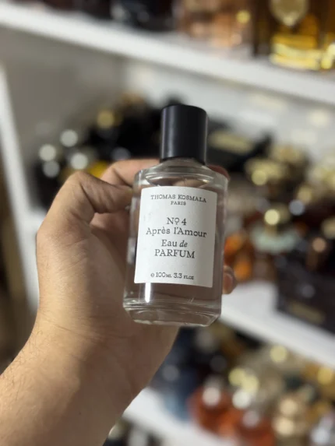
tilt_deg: -34.1
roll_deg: +1.3
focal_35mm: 48
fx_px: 619
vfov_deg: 39.6
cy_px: 223
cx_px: 168
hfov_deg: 30.3
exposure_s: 1/50
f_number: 1.78
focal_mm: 6.76
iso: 160
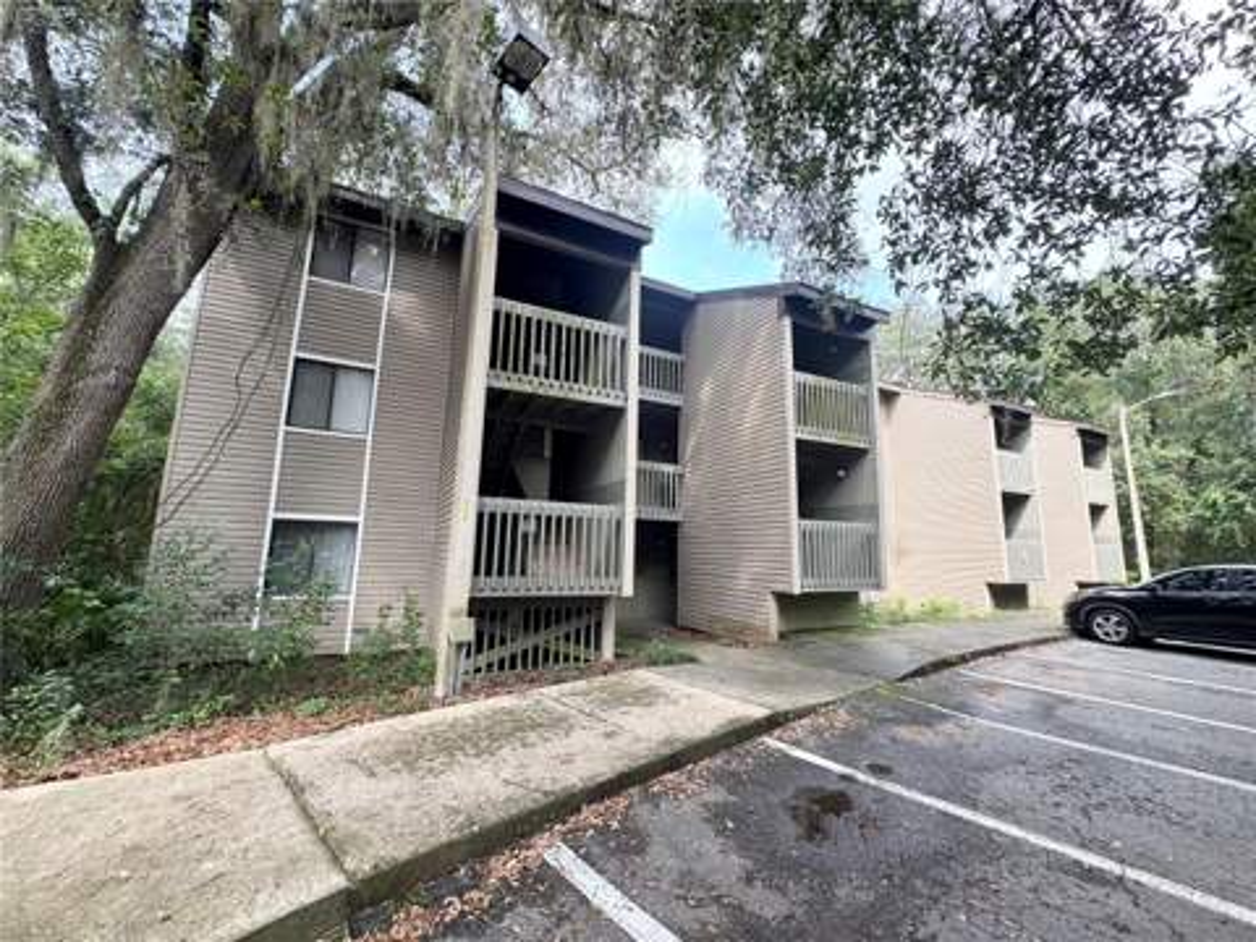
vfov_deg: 85.7
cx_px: 628
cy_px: 471
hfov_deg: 102.1
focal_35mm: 14
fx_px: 508
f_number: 2.2
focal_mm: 2.22
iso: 40
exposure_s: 1/122
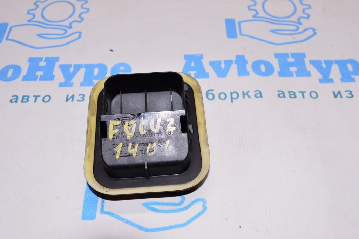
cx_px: 180
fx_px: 389
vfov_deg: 34.2
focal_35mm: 39
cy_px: 120
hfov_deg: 49.6
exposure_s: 1/200
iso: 1600
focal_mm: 26
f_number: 8
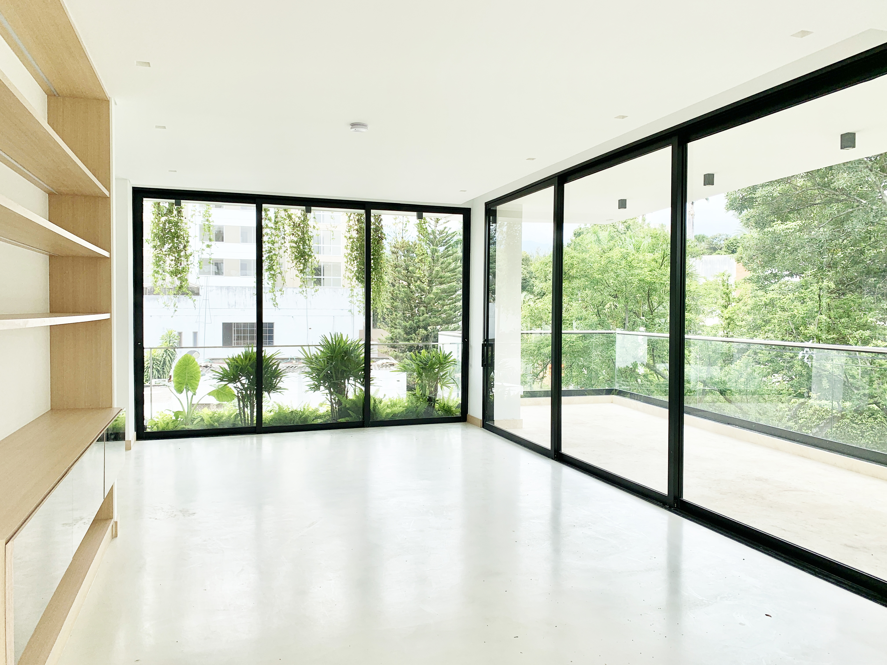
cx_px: 444
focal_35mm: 26
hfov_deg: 67.3
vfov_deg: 53.1
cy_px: 332
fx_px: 666
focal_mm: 4.25
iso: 25
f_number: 1.8
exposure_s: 1/849
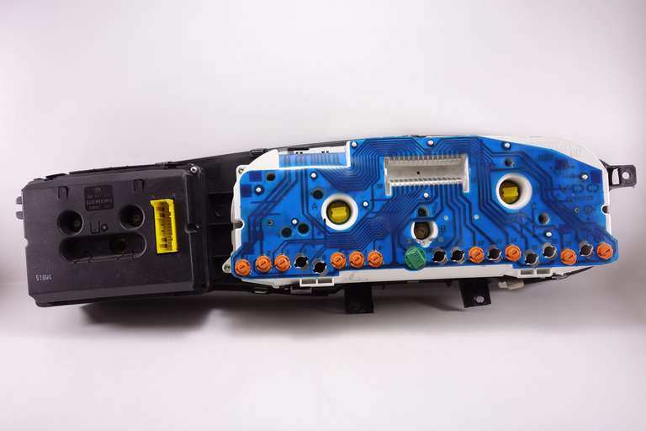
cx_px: 323
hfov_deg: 48.5
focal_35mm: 40
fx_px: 718
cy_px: 216
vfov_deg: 33.4
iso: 125
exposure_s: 1/60
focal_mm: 14.75
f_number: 2.8
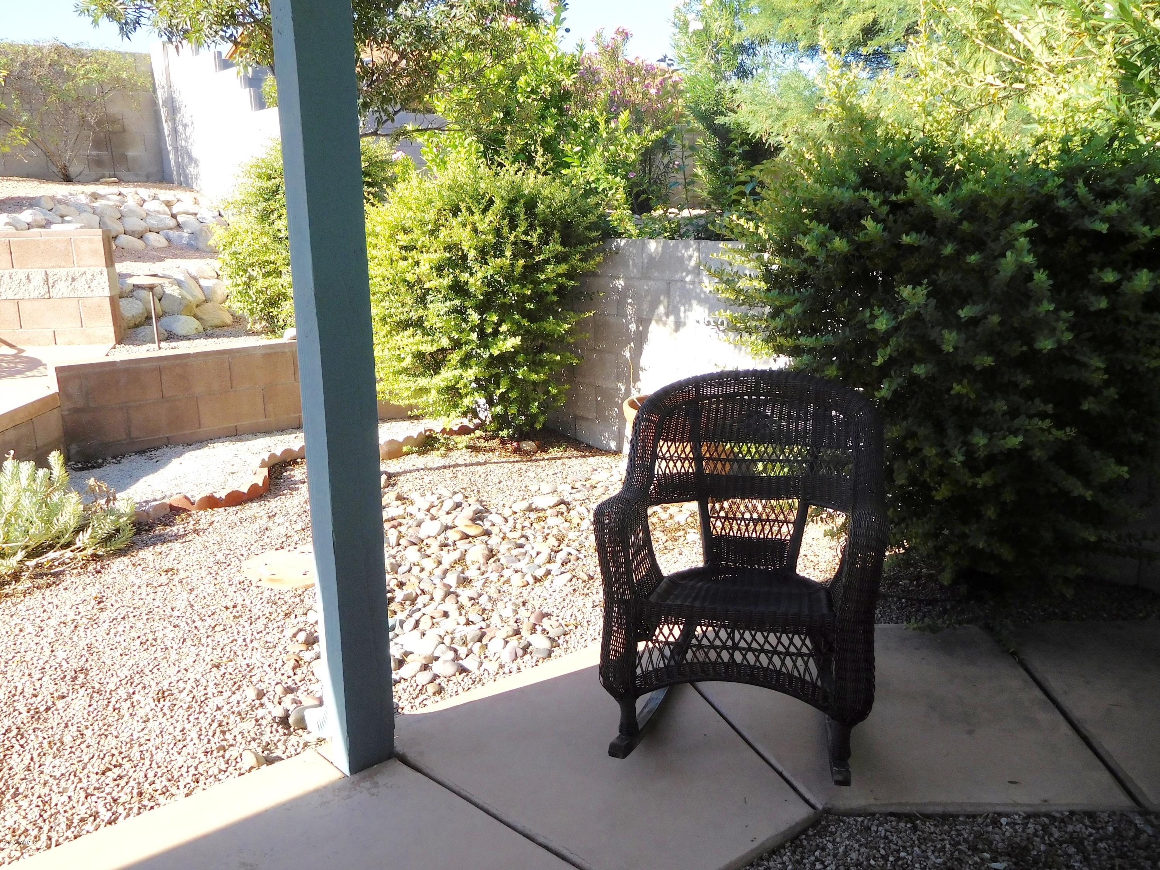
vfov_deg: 49.7
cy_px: 435
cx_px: 580
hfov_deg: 63.4
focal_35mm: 28
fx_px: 938
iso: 125
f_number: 3.5
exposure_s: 1/500
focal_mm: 5
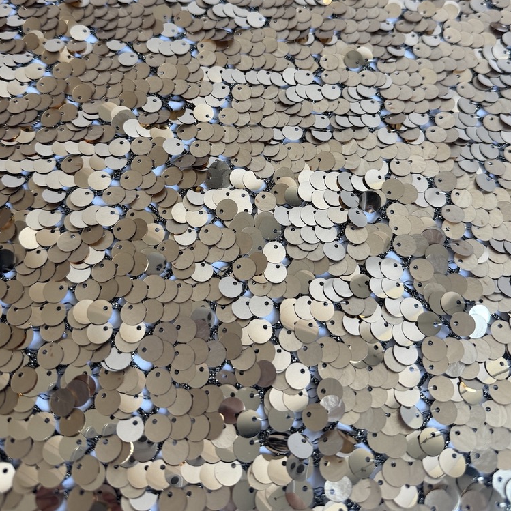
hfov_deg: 55.6
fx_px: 484
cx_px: 255
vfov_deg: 54.6
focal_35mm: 29
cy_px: 173
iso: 200
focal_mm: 6.76
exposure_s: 1/114
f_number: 1.78
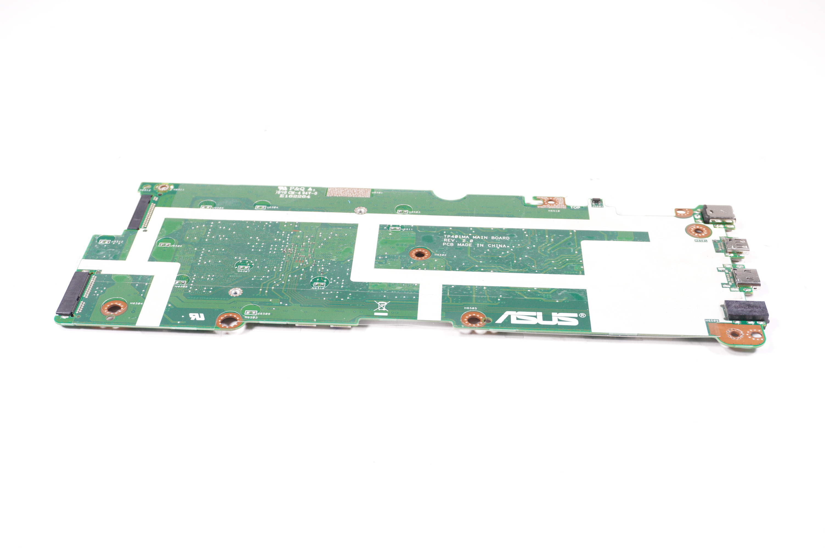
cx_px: 412
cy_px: 274
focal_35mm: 45
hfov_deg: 43.6
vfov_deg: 29.8
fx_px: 1030
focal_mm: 30
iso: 1000
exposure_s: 1/250
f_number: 6.3
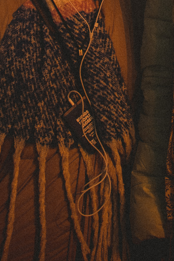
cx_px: 165
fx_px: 1616
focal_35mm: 223
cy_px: -98
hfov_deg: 6.1
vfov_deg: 9.1
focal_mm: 75
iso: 1600
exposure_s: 1/40
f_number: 2.8
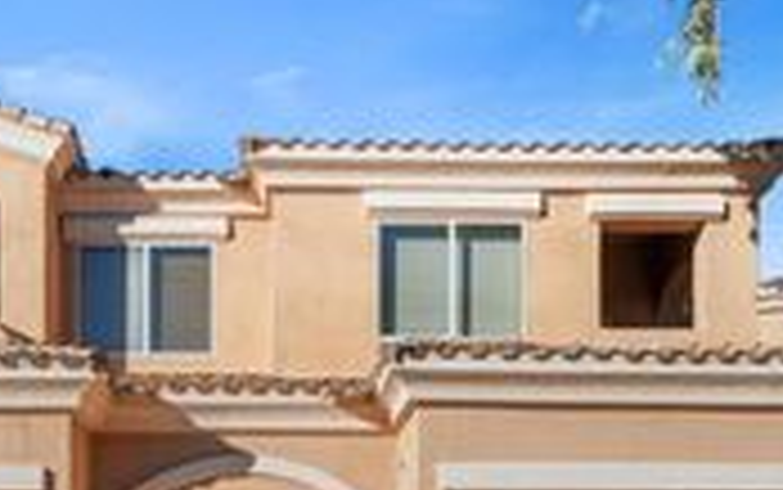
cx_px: 261
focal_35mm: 41
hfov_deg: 47.4
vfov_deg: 26.5
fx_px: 875
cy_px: 641
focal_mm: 14
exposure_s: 1/640
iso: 320
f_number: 9
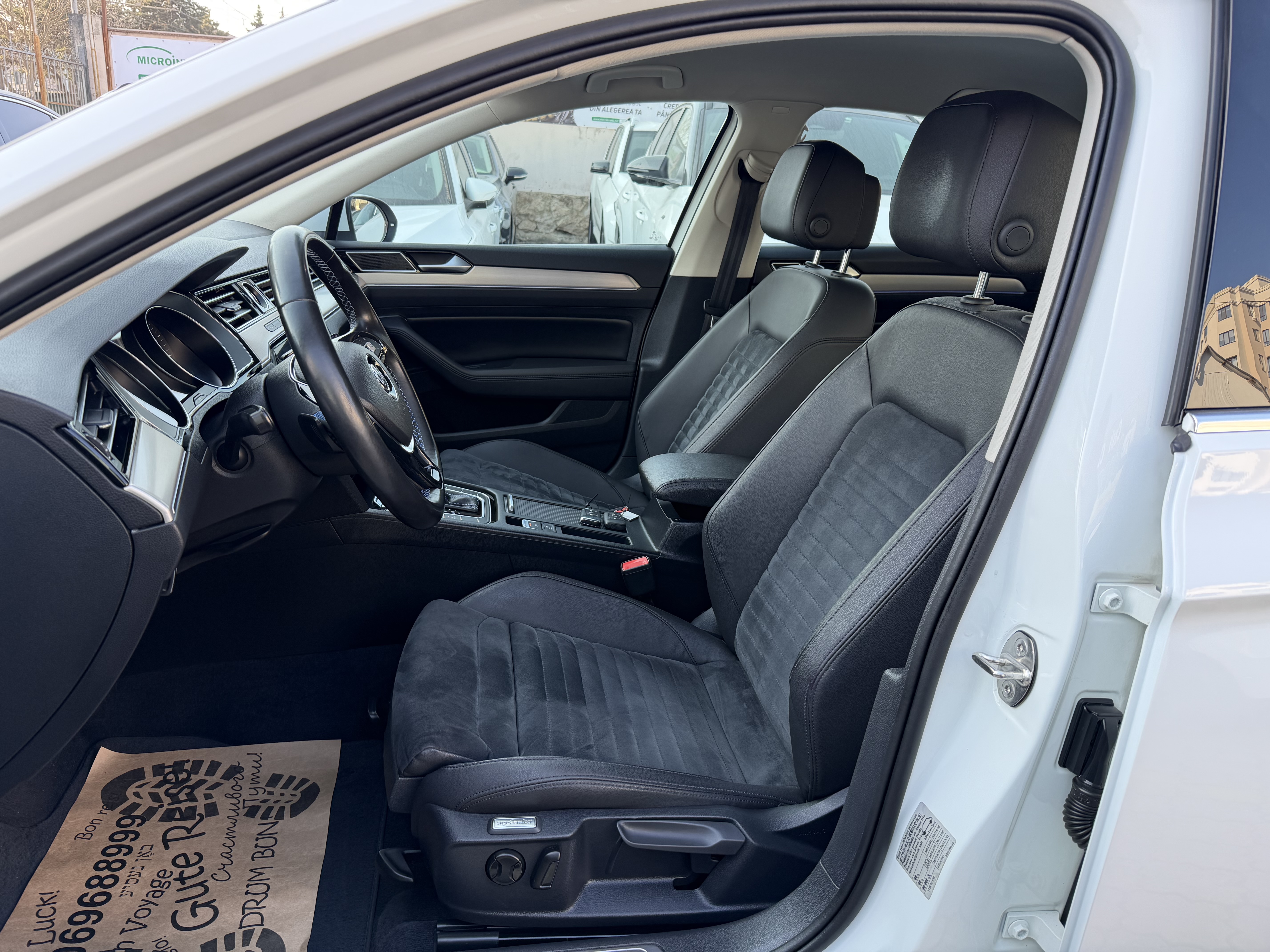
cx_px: 635
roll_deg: -3.6
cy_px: 476
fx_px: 881
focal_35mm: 24
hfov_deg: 71.6
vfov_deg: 56.8
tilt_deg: -16.8
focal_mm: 6.76
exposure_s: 1/232
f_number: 1.78
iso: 80
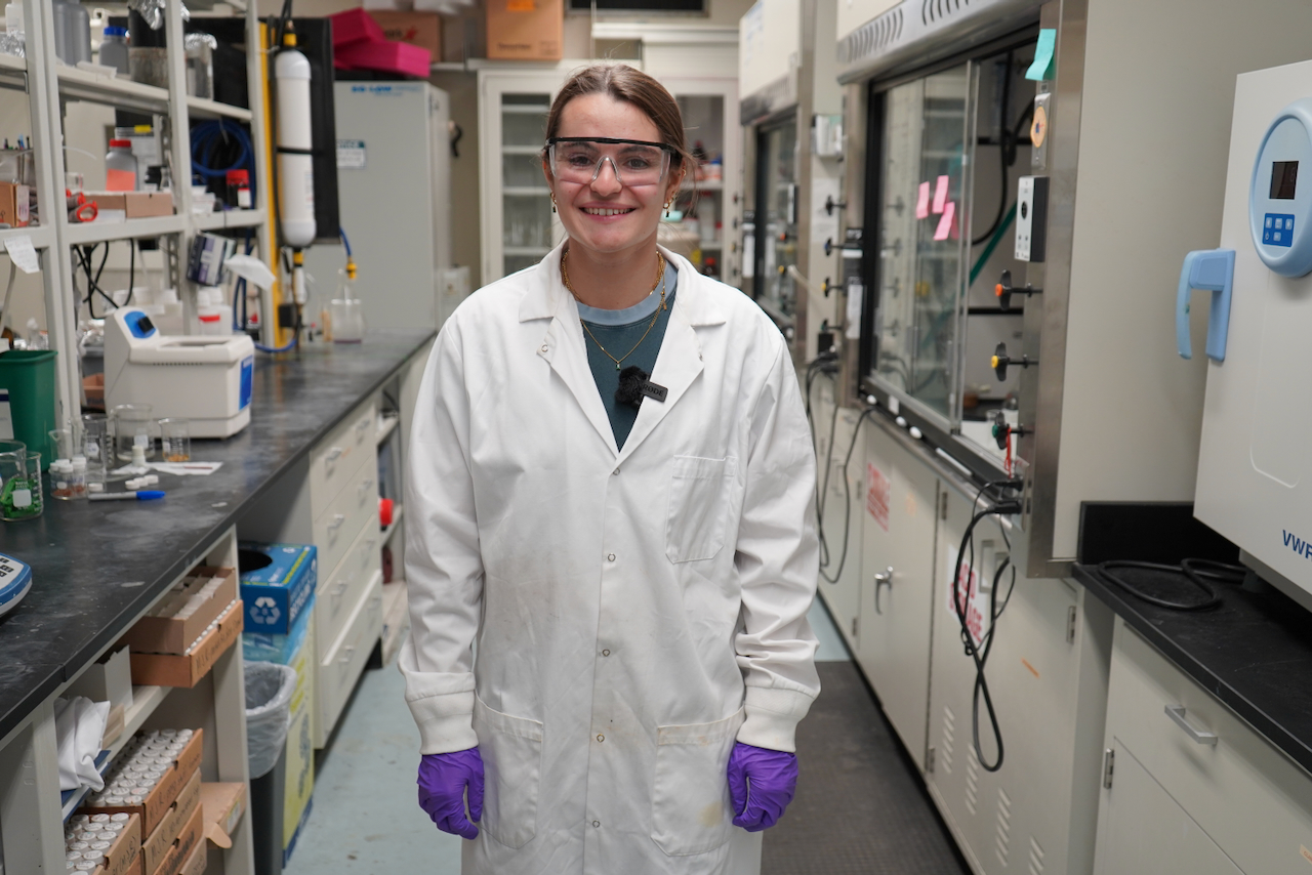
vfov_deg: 36.9
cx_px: 656
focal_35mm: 36
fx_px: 1312
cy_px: 438
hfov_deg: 53.1
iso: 640
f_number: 4
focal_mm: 36
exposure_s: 1/160
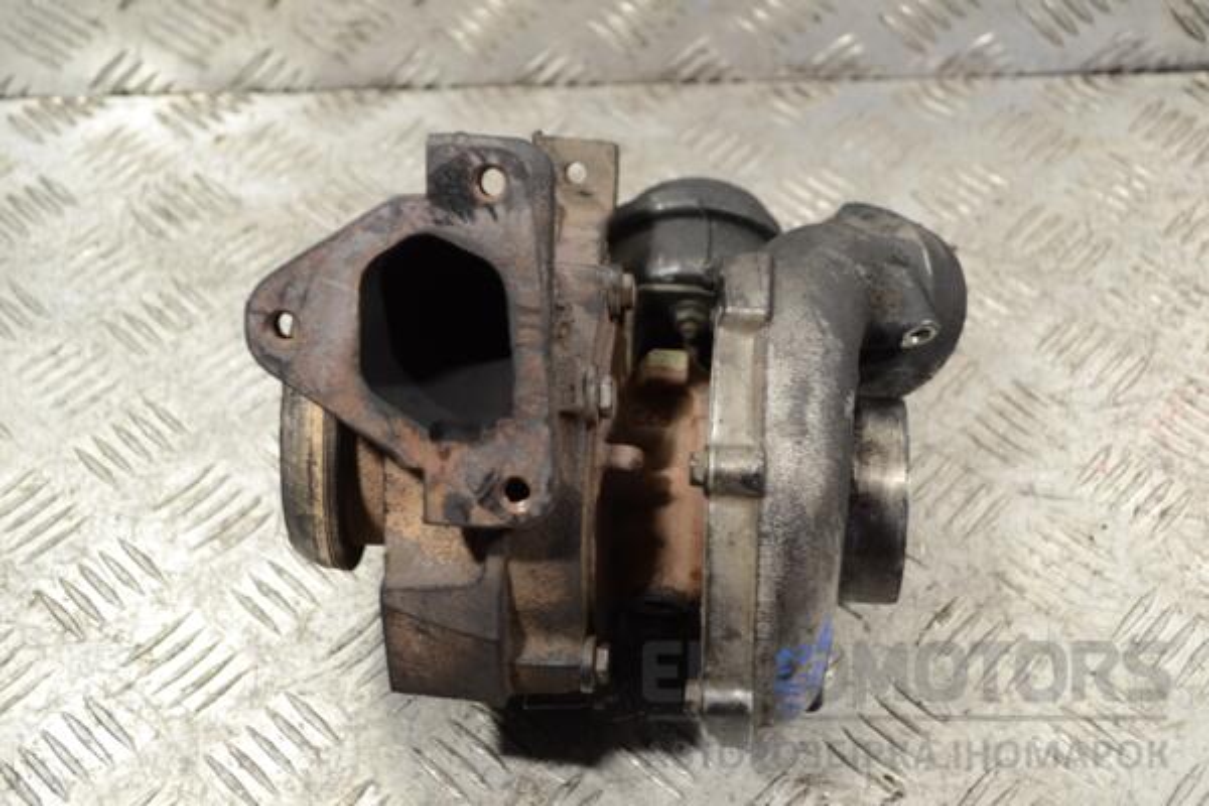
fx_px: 1612
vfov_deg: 28.1
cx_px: 604
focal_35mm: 48
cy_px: 403
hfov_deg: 41.1
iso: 220
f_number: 4.8
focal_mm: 32
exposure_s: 1/30
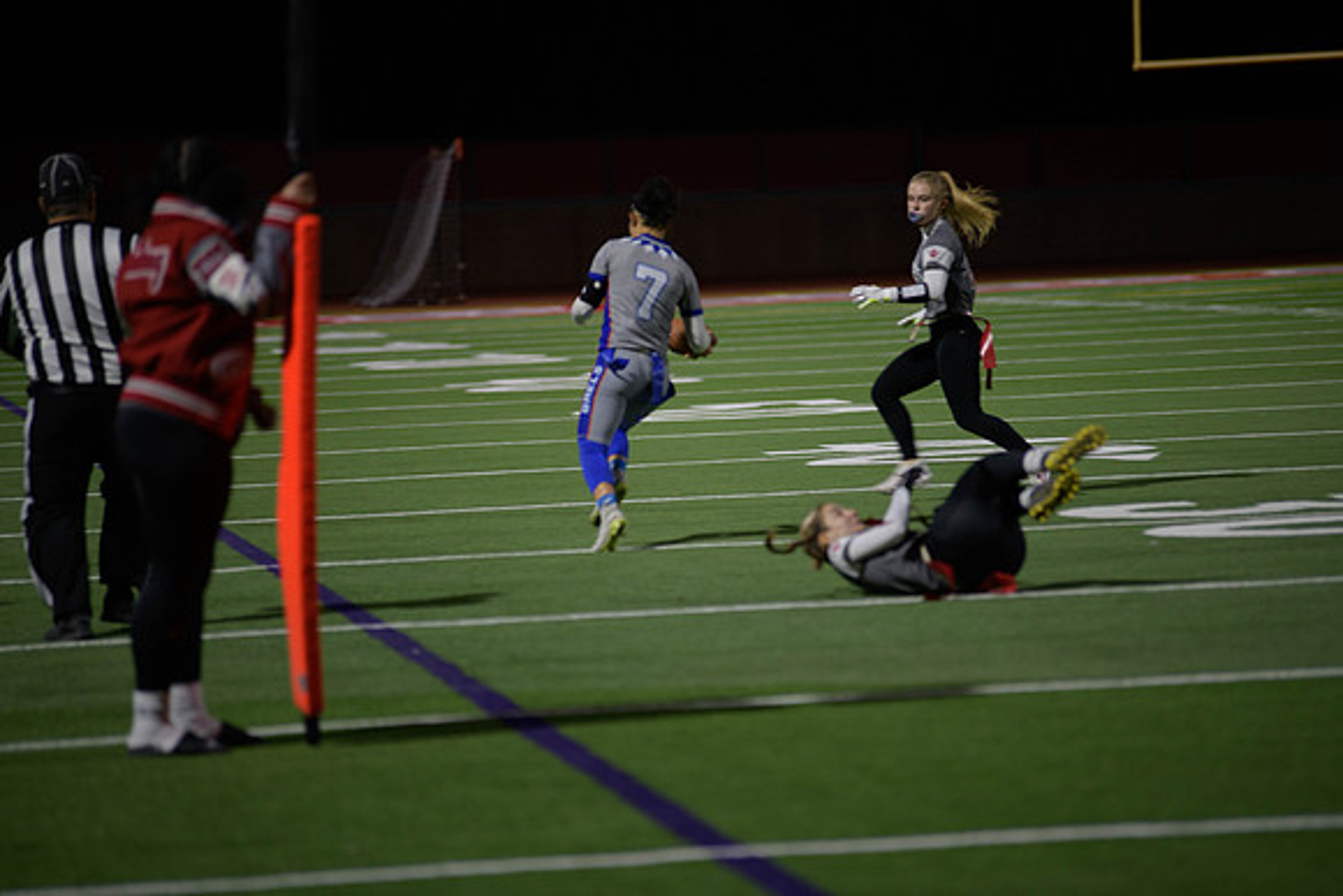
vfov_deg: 6.9
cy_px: 448
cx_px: 672
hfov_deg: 10.3
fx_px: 7463
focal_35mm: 200
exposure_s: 1/200
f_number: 2.8
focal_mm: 200
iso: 560
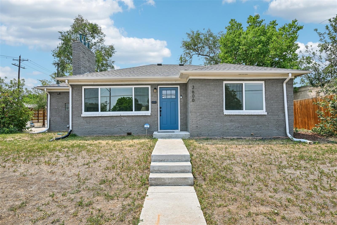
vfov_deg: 63.2
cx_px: 168
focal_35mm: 20
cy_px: 112
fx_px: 182
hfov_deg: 85.4
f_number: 10
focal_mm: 19.5
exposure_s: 1/80
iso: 64
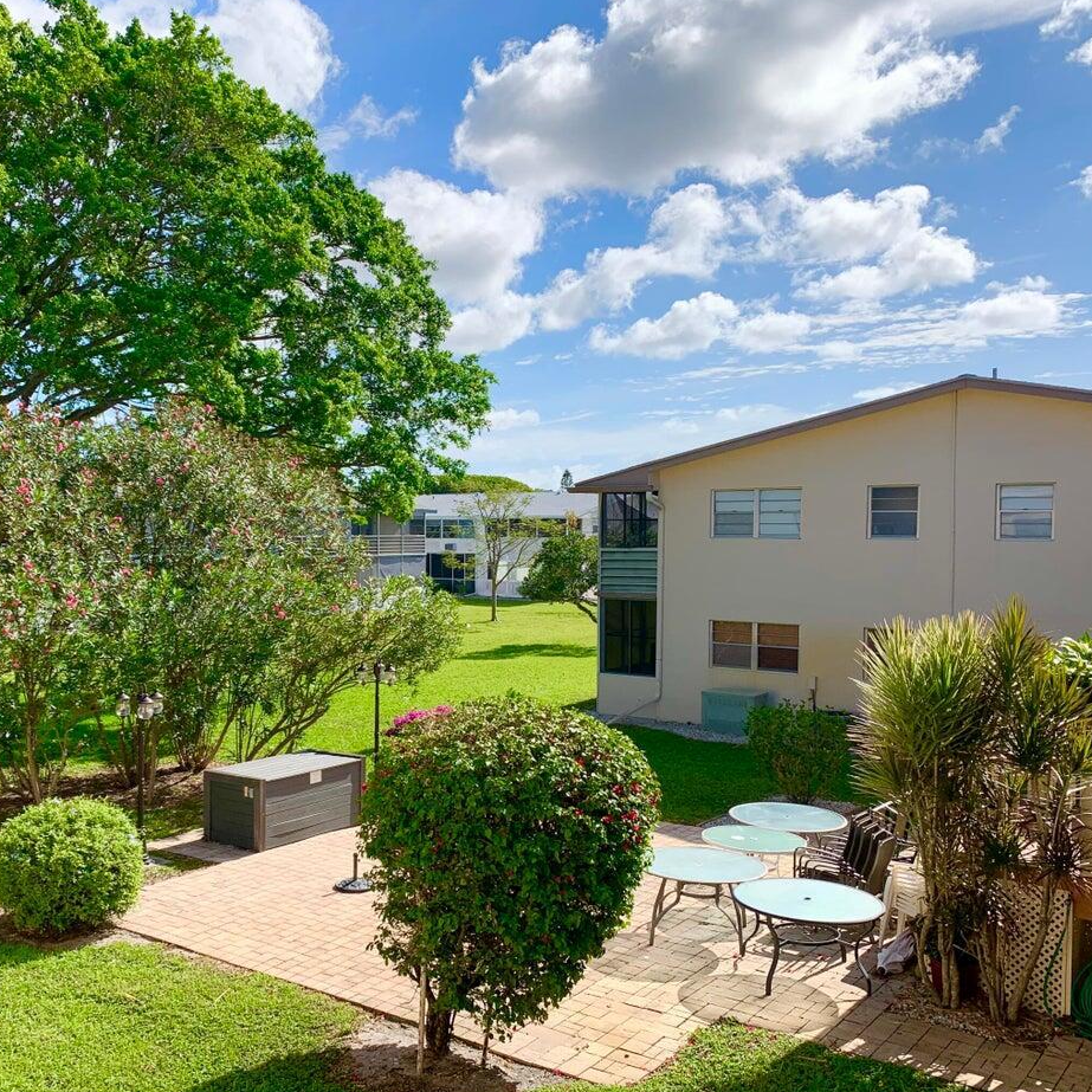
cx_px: 450
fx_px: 1213
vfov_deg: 48.4
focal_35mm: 34
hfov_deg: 48.2
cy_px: 592
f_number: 1.8
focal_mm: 4.25
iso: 25
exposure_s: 1/2545
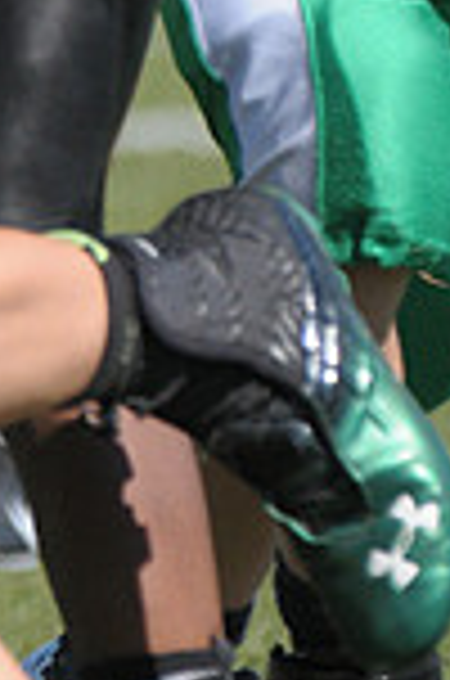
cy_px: -545
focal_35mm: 1671
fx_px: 31474
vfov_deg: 1.2
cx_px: -250
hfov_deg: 0.8
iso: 640
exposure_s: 1/4000
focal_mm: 290
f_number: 4
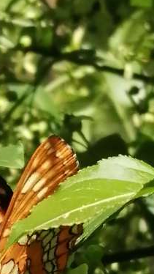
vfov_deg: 11.3
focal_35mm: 190
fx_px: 1376
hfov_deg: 6.4
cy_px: 195
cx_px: 36
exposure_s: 1/975
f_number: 1.8
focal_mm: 3.46
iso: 50
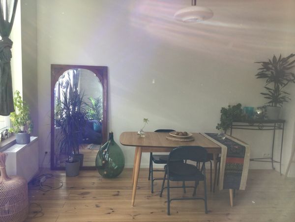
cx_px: 148
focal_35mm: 31
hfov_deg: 58.4
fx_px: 264
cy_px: 111
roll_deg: -2.5
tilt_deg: -7.5
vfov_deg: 45.4
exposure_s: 1/100
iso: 25
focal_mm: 3.3
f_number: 2.4
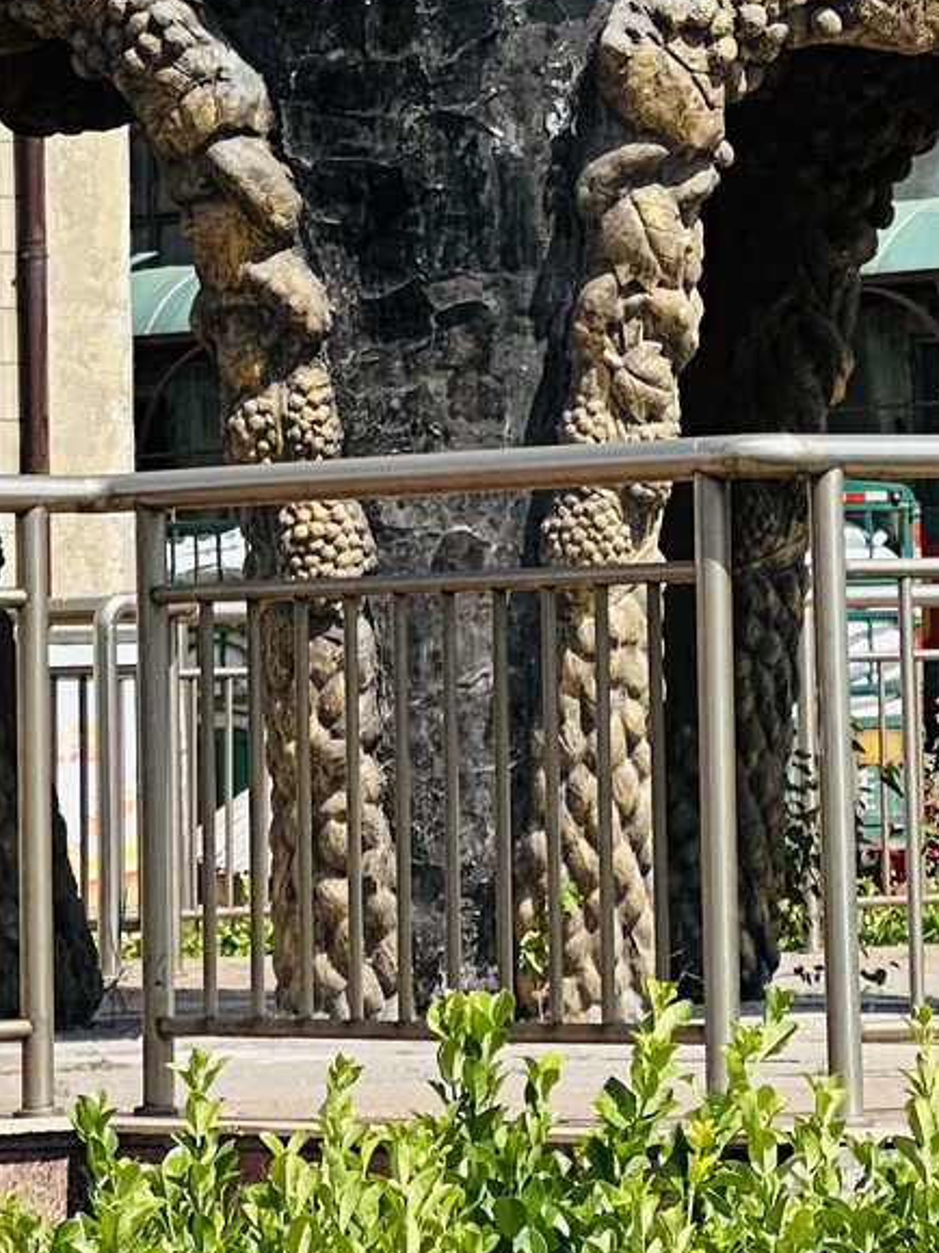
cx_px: 478
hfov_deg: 5.6
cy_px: -290
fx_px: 9624
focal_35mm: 266
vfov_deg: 7.4
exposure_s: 1/637
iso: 32
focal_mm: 9
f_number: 2.8
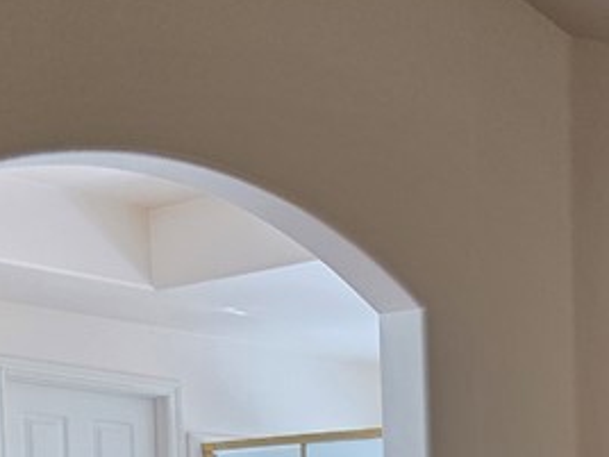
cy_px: 698
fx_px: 1548
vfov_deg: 15.4
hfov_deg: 20.2
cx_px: 811
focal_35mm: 88
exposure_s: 1/120
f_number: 1.8
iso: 200
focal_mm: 5.4
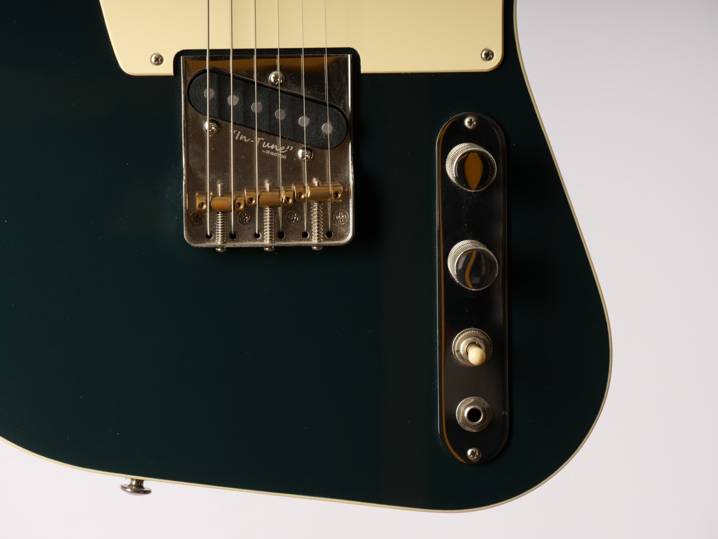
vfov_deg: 9.2
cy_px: 270
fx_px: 3360
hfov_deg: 12.2
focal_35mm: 162
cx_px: 359
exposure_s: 1/200
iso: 200
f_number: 7.1
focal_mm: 81
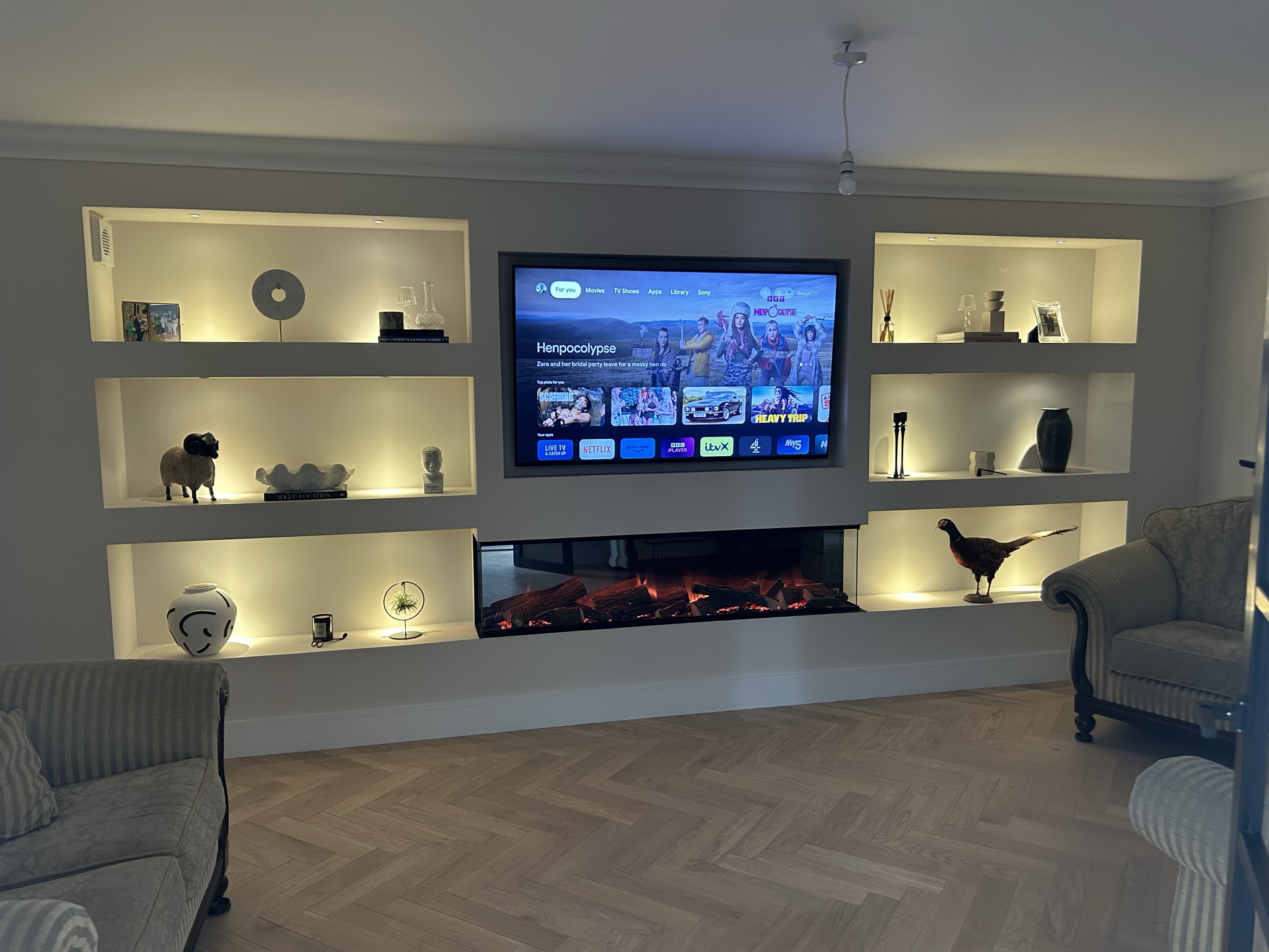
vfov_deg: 53.1
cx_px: 634
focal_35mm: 26
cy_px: 476
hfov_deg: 67.3
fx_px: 953
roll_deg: -1.1
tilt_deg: -6.4
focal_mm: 5.7
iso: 200
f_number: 1.5
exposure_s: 1/60
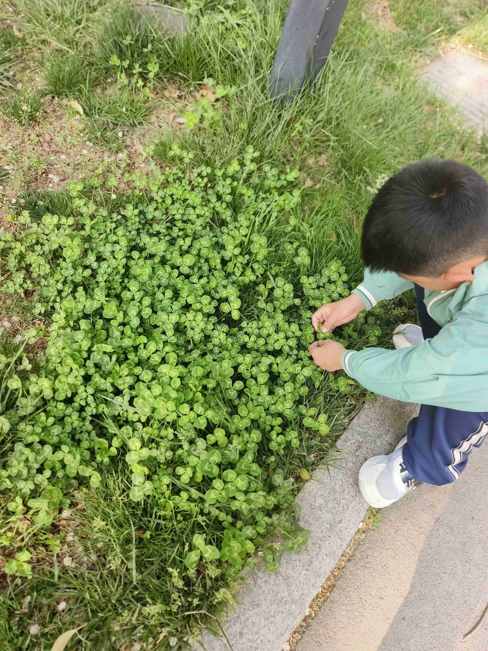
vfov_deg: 73.9
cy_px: 326
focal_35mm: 23
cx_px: 244
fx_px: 432
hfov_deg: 58.9
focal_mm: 5.5
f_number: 2
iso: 72
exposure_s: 1/141
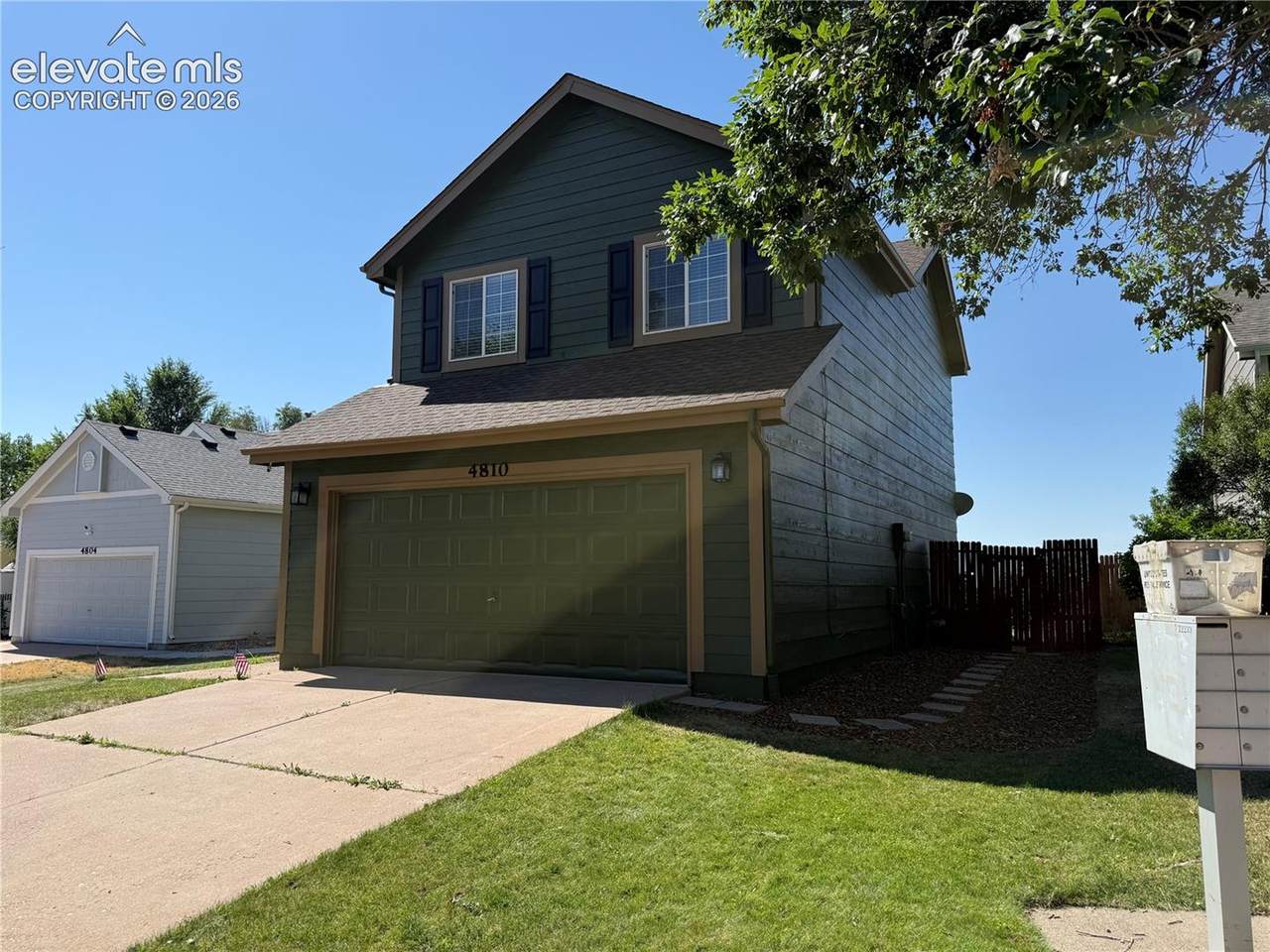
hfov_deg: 71.6
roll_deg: -0.3
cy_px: 476
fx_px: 881
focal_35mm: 24
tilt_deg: +8.4
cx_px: 635
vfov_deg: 56.8
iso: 80
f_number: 1.78
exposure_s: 1/4167
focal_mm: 6.76
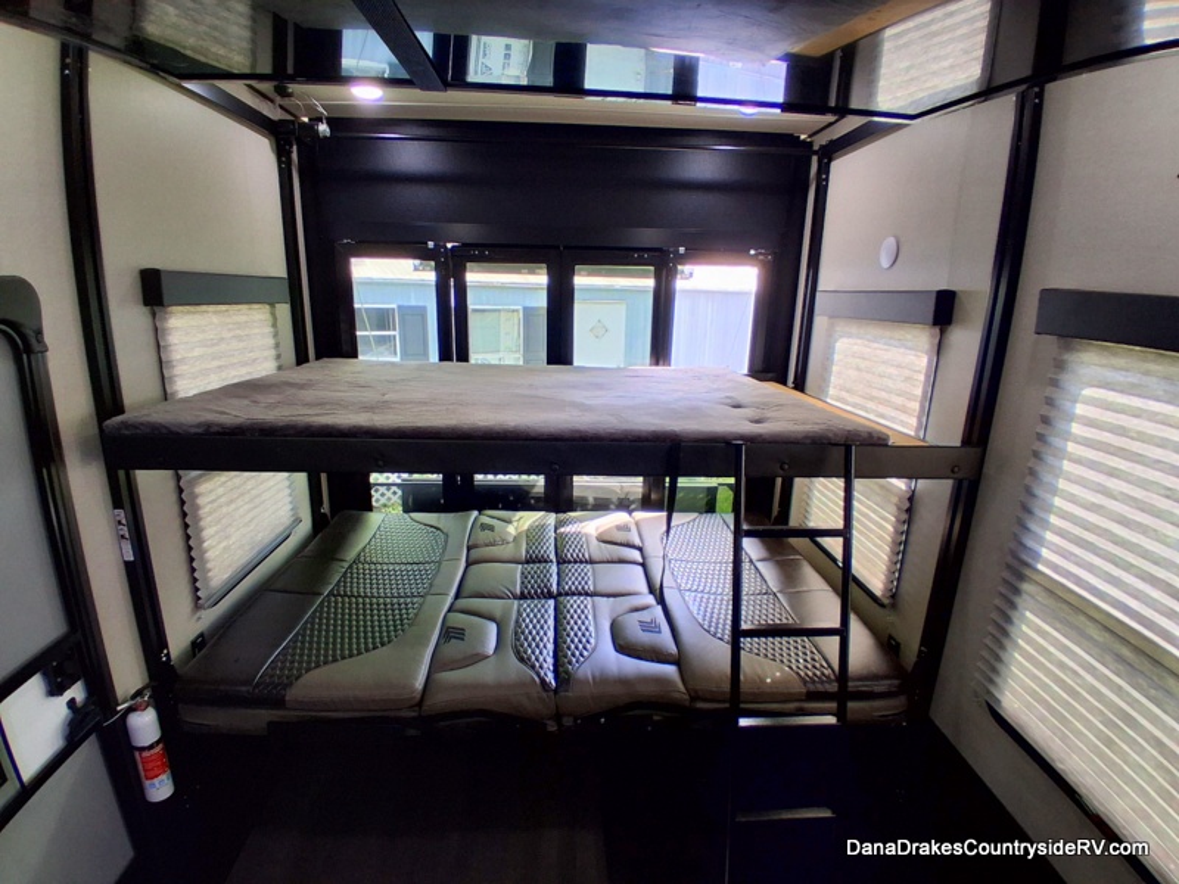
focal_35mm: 17
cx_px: 590
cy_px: 442
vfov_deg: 74.7
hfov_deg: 91.0
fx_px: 579
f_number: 2.2
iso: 160
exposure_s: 1/60
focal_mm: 1.4
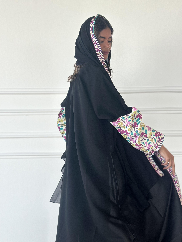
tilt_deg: -4.5
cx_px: 91
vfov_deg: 39.7
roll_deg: +0.4
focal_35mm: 48
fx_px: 336
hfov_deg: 30.3
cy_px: 121
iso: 80
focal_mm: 6.86
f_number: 1.78
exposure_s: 1/184
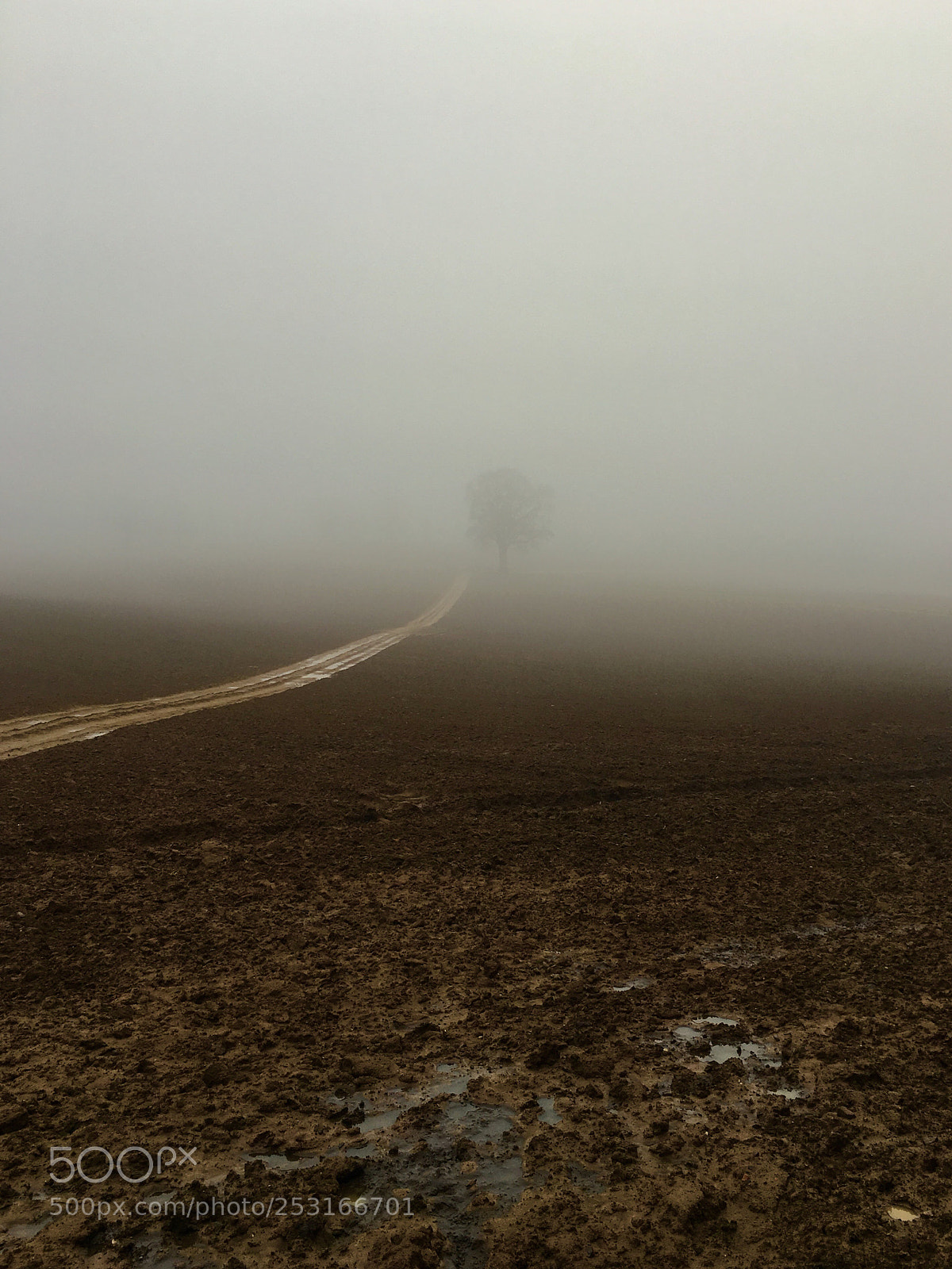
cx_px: 476
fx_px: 1063
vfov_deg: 61.7
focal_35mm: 29
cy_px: 634
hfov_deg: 48.2
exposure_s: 1/411
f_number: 2.2
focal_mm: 4.15
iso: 25
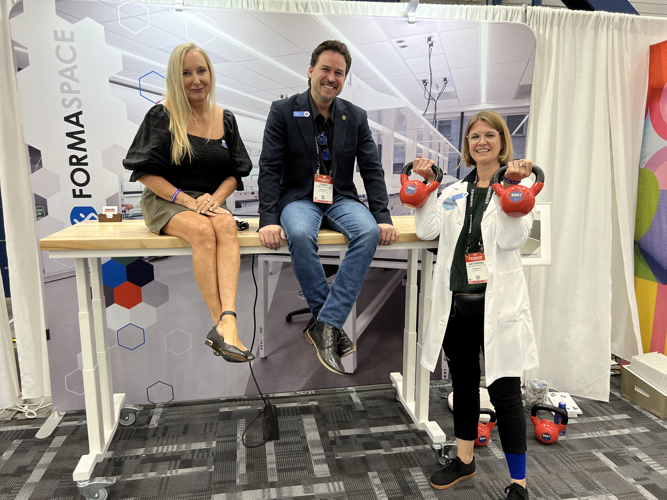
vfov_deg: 53.1
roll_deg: -0.4
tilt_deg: -11.0
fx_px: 501
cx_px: 334
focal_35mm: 26
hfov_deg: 67.3
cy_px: 250
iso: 125
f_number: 1.5
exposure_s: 1/120
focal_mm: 5.7
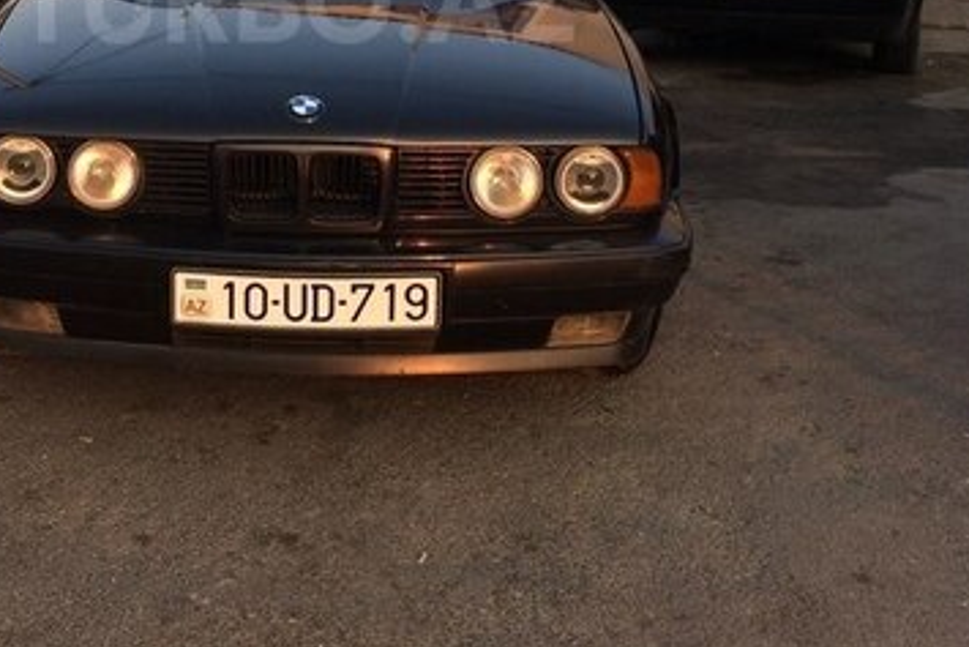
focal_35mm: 56
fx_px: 1508
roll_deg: +0.4
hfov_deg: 35.2
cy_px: 1
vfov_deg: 23.2
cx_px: 295
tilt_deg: -7.1
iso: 32
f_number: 2.2
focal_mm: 4.15
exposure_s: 1/339
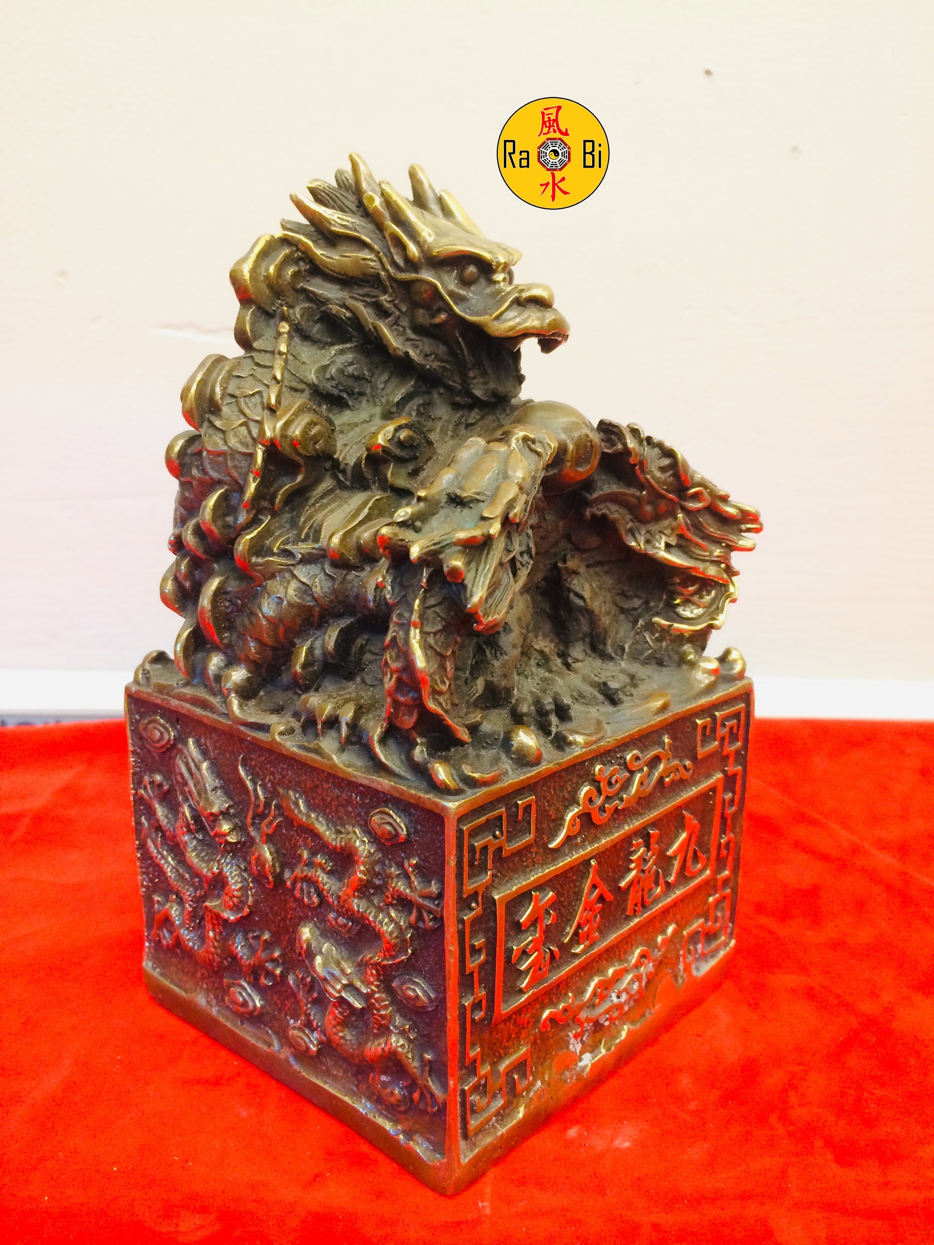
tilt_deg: -17.3
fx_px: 1043
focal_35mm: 29
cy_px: 622
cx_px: 467
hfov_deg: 48.2
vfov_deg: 61.7
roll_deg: -1.6
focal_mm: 4.15
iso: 80
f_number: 2.2
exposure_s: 1/33
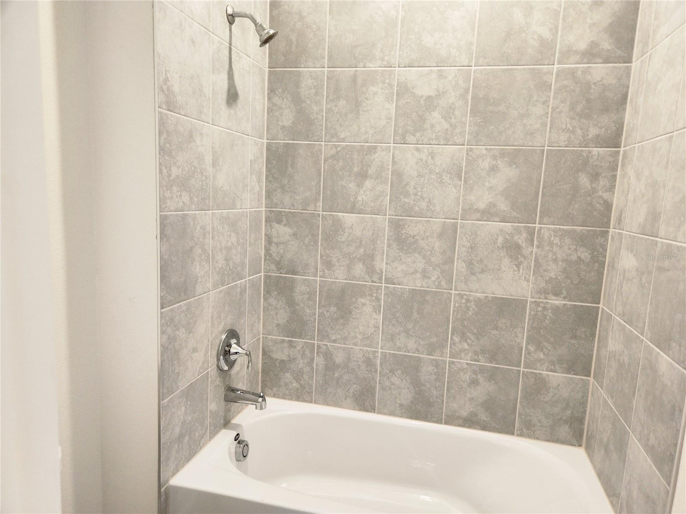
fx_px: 456
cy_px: 257
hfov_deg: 73.9
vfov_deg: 58.9
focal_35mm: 23
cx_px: 343
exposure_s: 1/60
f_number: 1.8
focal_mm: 5.4
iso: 160
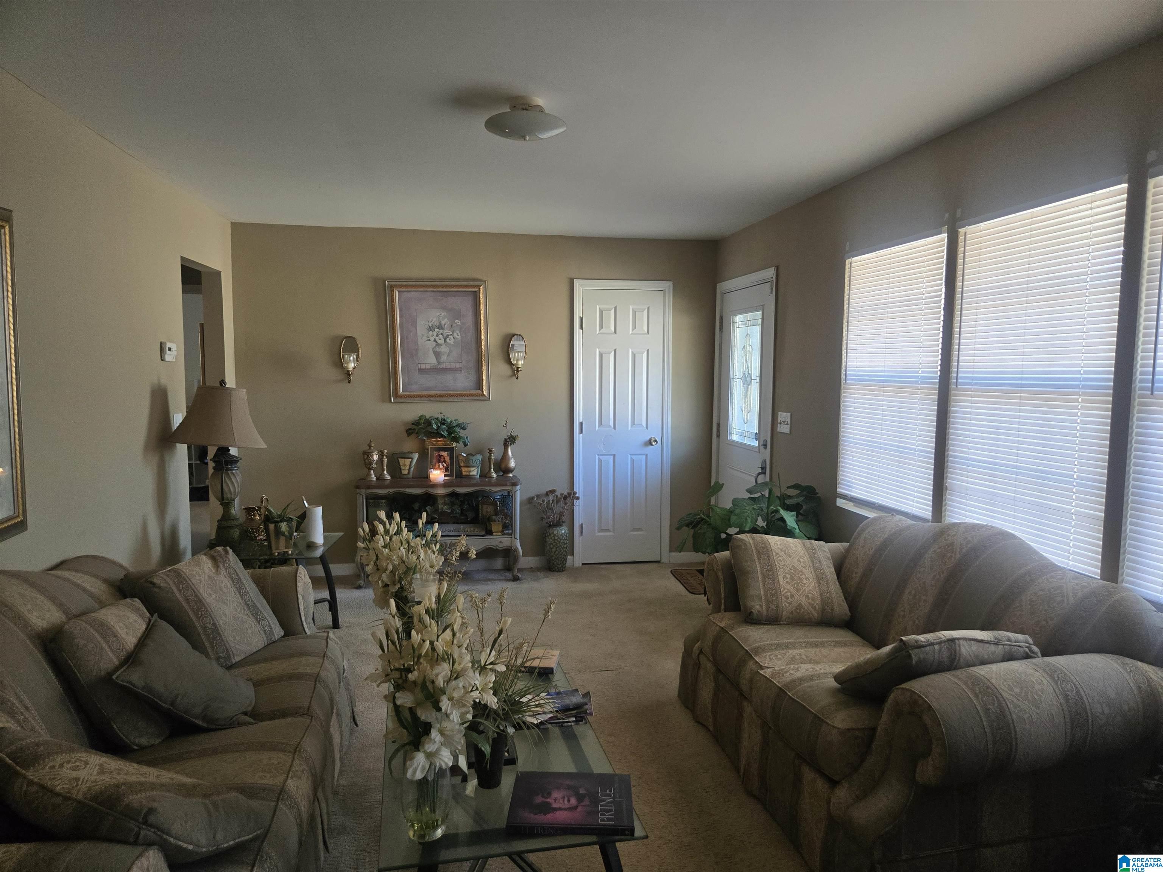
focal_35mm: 23
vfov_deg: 58.9
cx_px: 582
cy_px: 436
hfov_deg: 73.9
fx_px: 773
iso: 250
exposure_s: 1/120
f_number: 1.8
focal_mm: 5.4
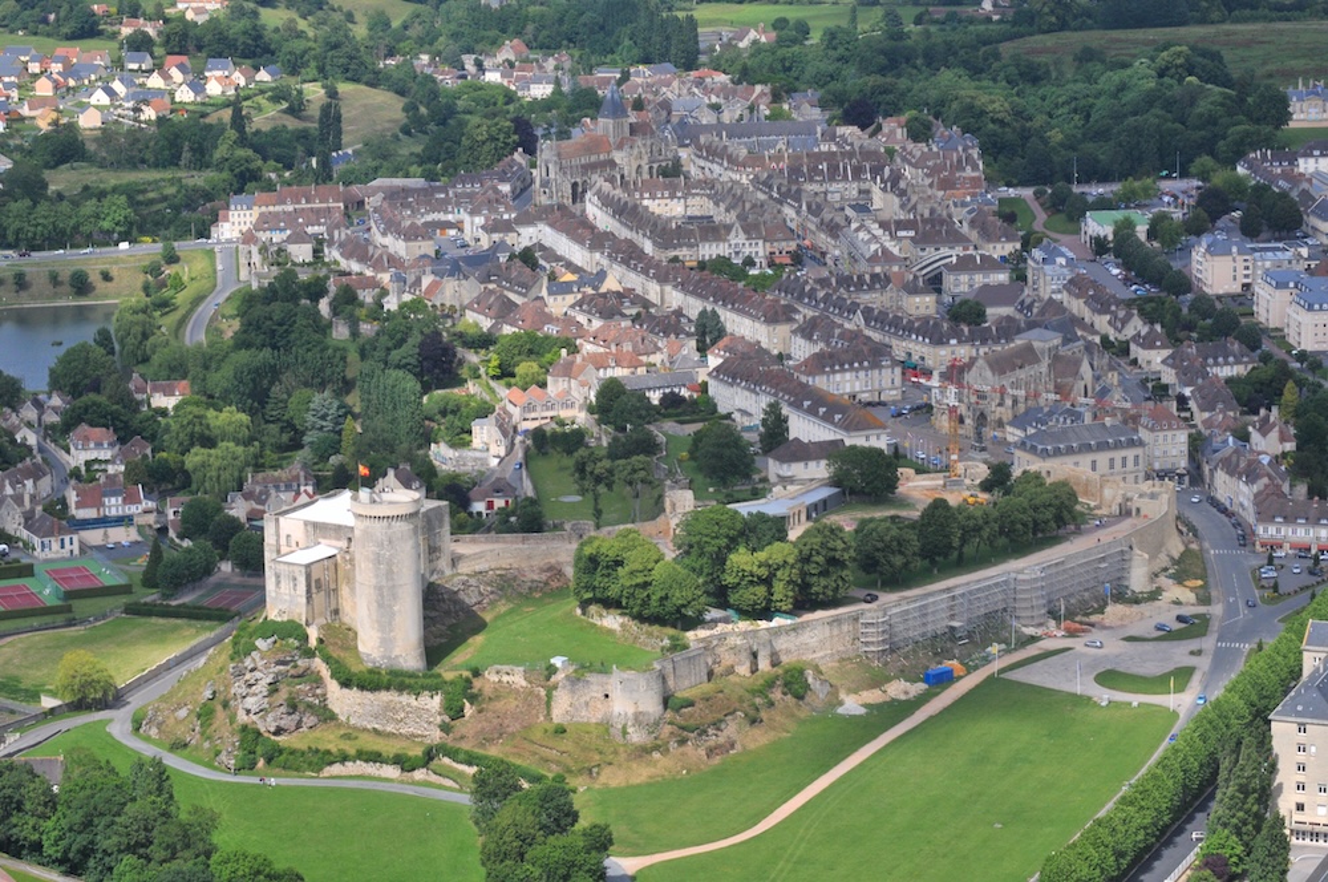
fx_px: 3868
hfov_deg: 19.5
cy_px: 441
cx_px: 664
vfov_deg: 13.0
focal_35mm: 105
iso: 400
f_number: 14
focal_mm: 70
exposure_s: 1/500
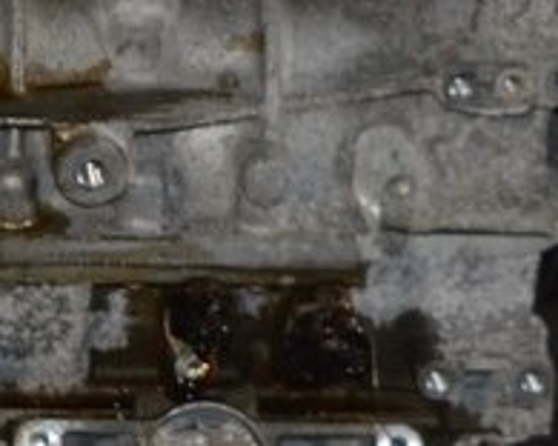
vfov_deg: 6.7
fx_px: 3790
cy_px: -170
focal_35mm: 229
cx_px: -94
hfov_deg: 8.3
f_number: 4.2
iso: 450
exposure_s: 1/60
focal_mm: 31
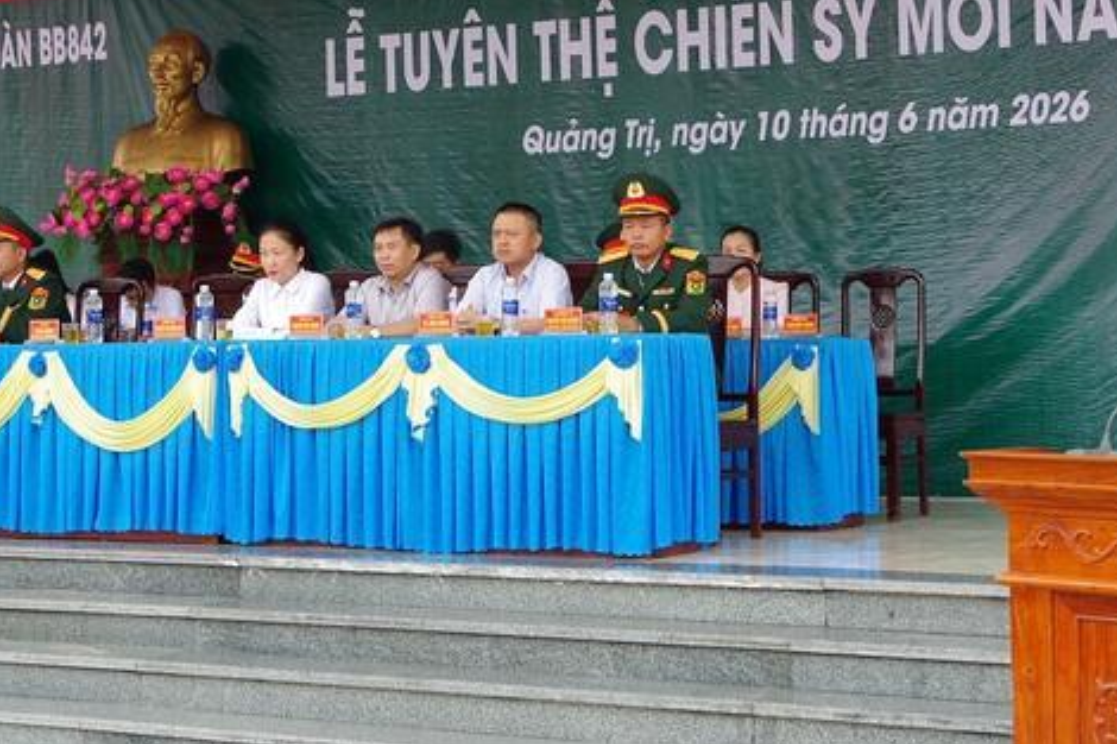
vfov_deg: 17.9
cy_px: 215
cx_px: 642
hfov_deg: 26.6
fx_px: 2357
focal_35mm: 76
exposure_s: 1/125
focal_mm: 28
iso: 400
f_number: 6.3
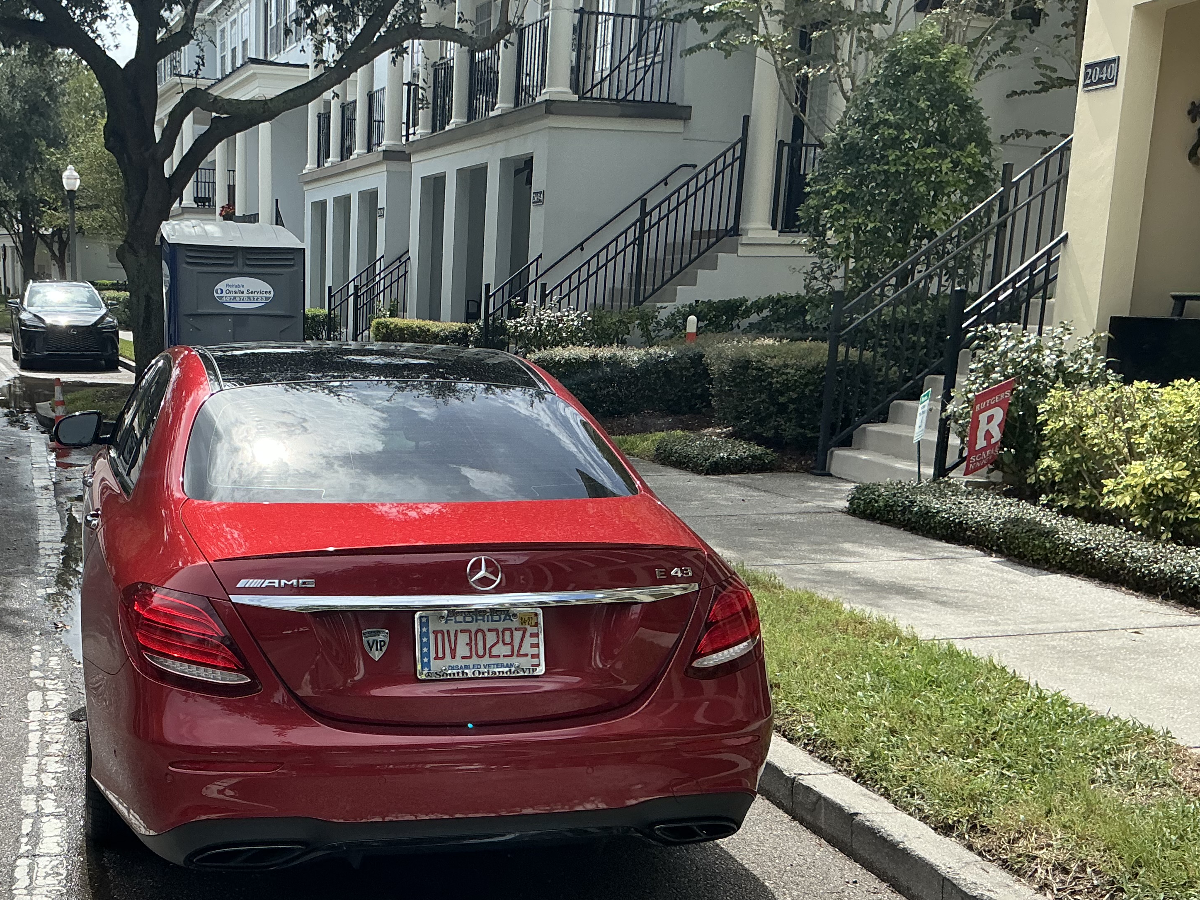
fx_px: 1352
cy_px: 594
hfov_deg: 46.8
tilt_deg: -10.0
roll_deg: -2.6
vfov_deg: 36.5
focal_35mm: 39
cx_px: 369
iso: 25
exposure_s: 1/1342
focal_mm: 3
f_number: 1.8
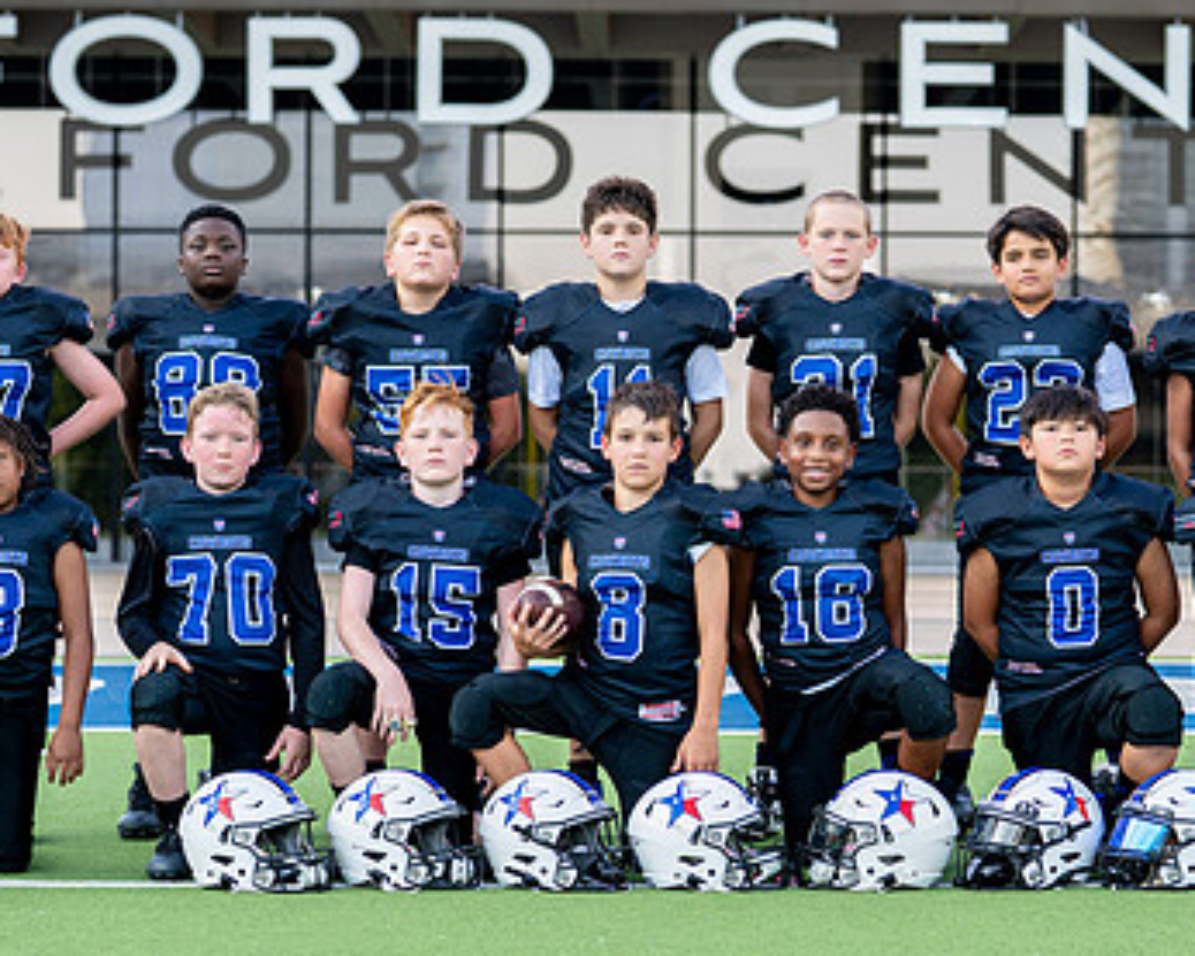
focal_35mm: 113
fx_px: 3998
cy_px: 555
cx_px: 805
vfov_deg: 13.6
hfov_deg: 17.0
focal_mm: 50
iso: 200
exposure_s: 1/800
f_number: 2
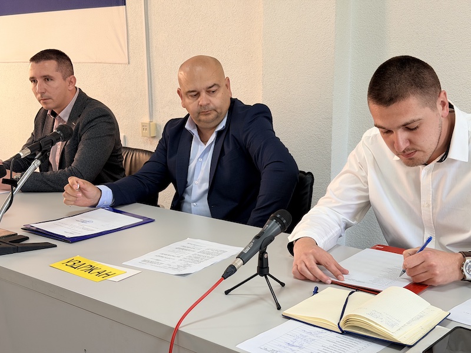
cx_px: 236
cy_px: 176
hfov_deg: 39.7
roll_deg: +0.8
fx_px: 653
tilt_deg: -11.1
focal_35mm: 48
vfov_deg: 30.3
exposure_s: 1/121
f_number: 1.78
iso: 80
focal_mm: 6.76
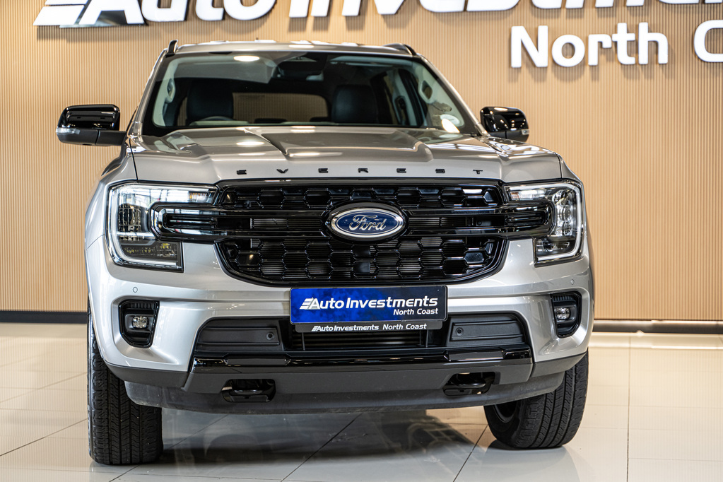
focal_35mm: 62
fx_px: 1245
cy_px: 241
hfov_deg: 32.4
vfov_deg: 21.9
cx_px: 362
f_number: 2.8
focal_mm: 62
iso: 640
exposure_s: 1/160
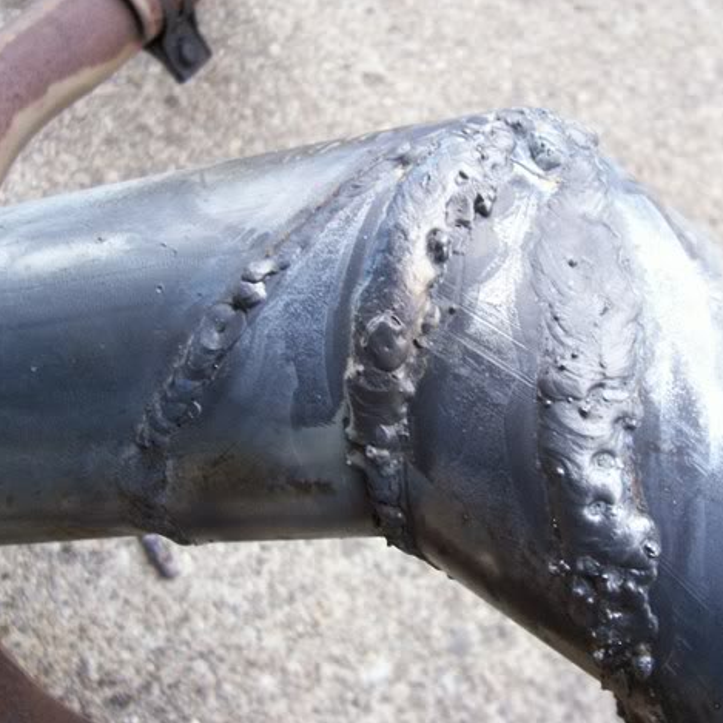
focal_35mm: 41
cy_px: 355
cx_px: 438
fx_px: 969
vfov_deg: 40.9
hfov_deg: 40.7
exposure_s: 1/32
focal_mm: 5.6
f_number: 2.7
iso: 110
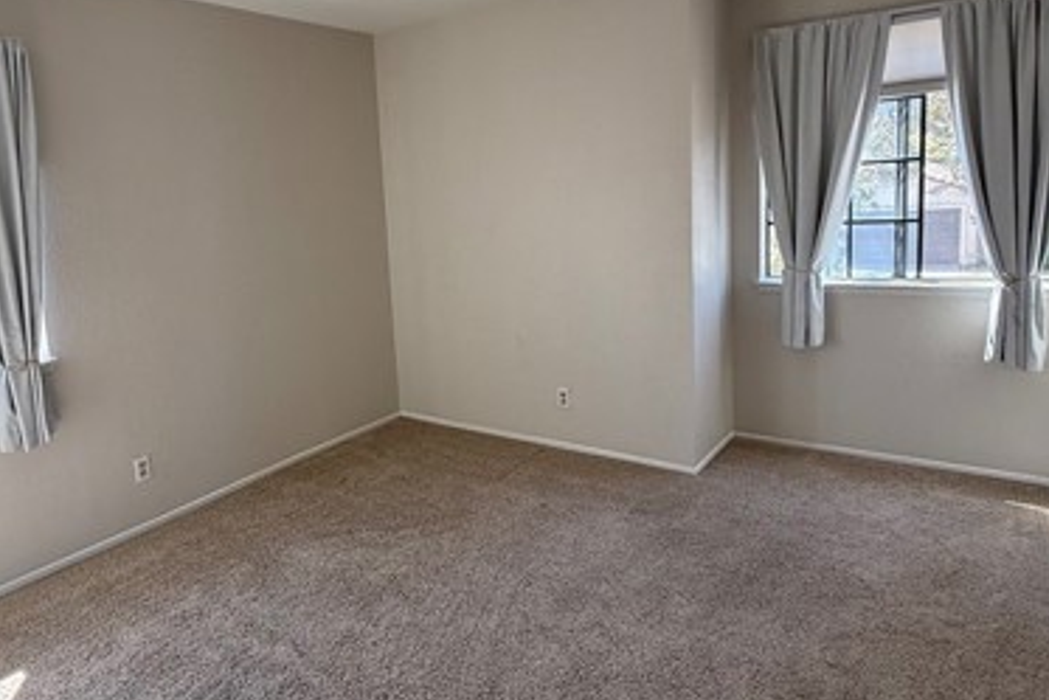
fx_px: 729
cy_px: 295
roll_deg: +3.6
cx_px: 399
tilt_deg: -7.2
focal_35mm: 25
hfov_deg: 70.4
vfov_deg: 51.1
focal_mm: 2.22
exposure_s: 1/99
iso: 80
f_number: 2.2
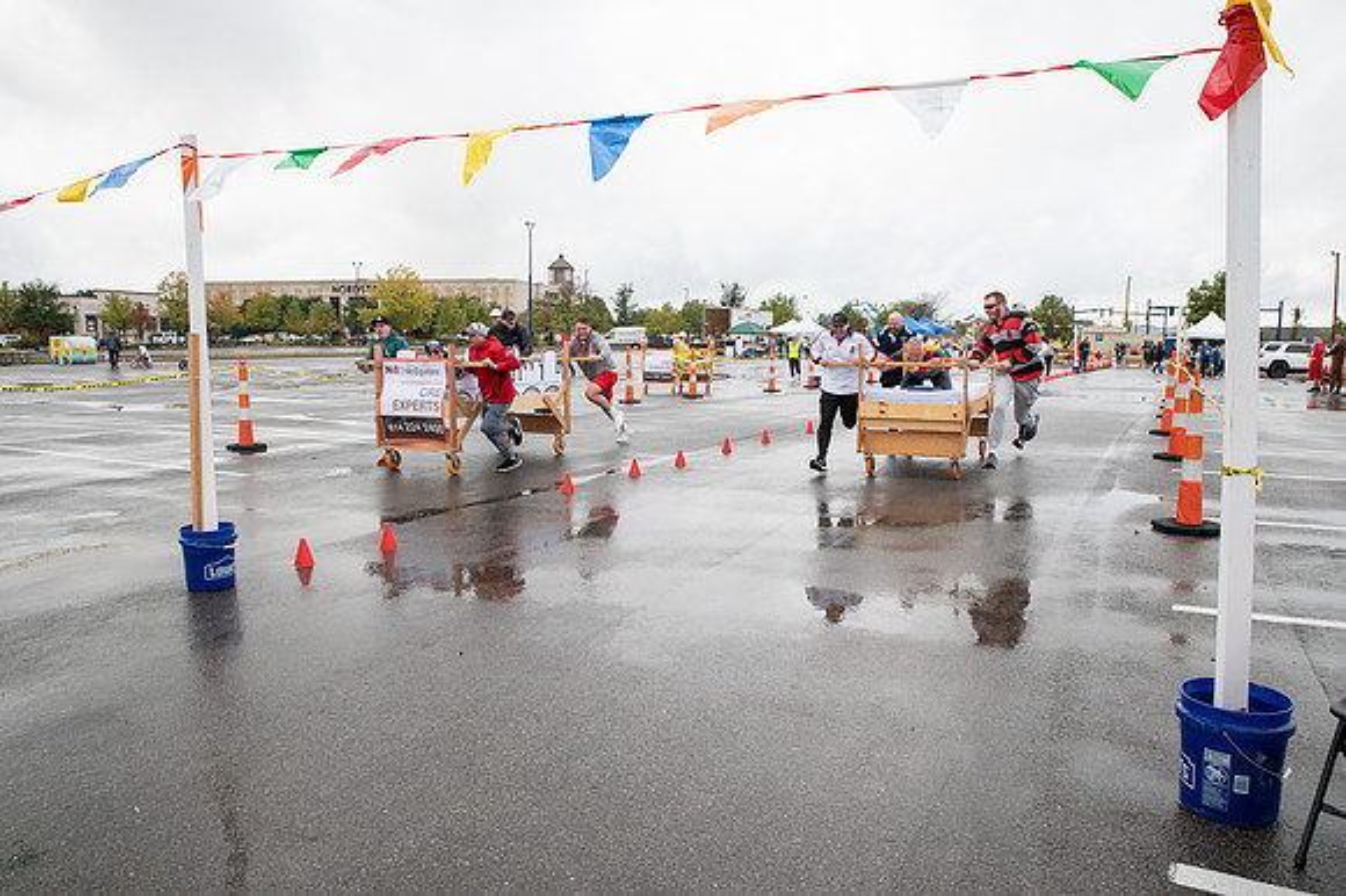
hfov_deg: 73.0
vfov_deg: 52.5
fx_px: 909
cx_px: 673
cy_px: 448
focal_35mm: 24
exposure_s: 1/400
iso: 400
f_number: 6.3
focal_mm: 24
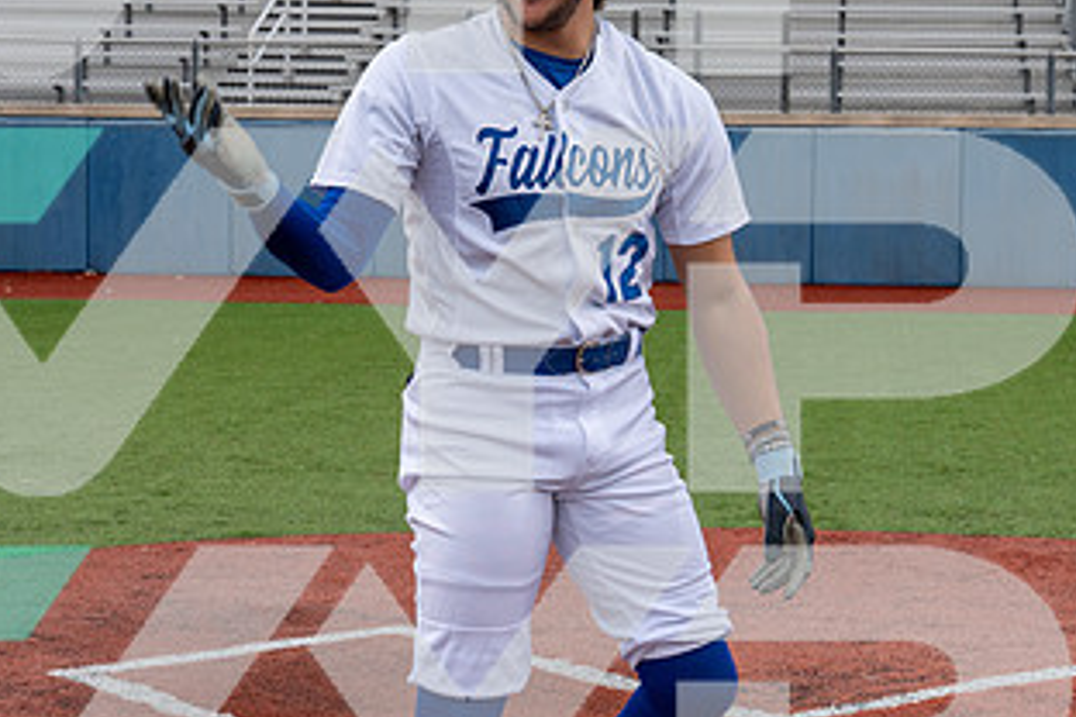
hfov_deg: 21.9
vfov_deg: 14.7
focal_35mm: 93
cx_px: 621
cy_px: 312
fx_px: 2779
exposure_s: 1/250
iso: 100
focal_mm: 50
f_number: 8
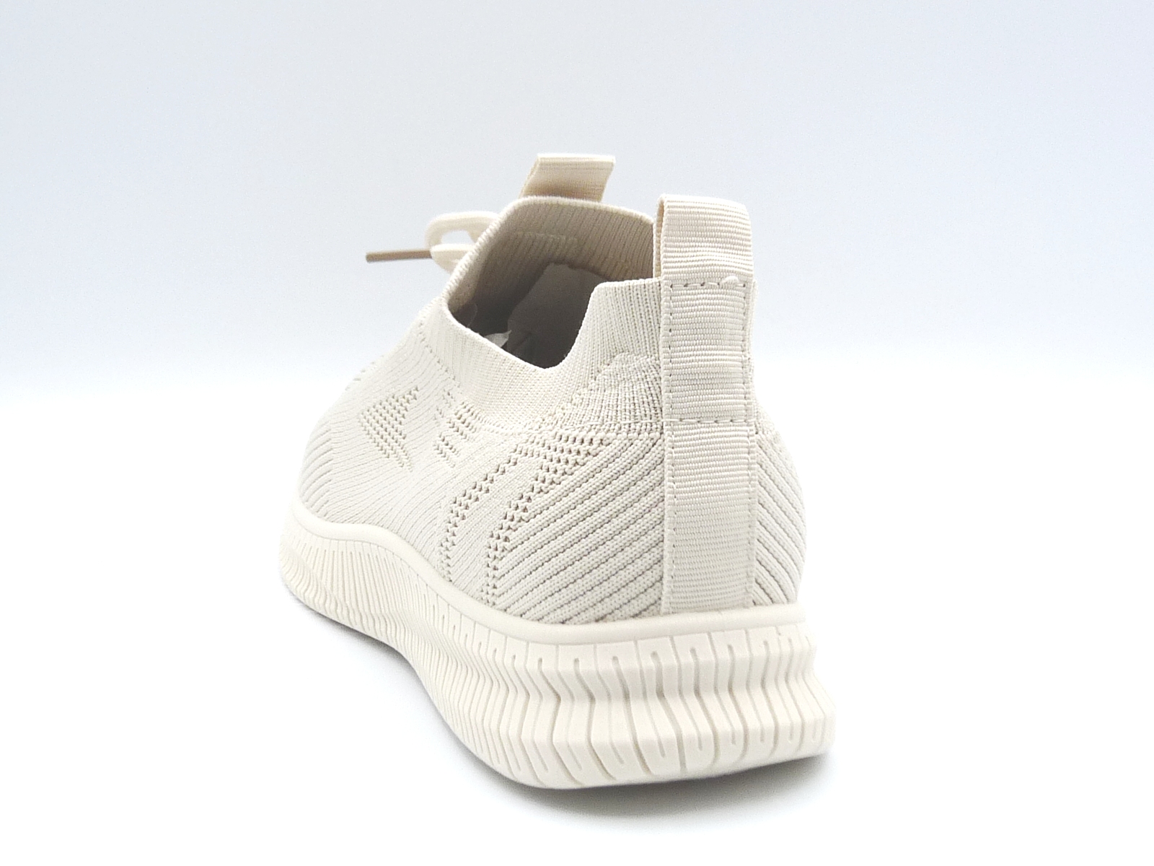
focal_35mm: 48
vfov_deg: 30.3
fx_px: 1600
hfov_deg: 39.7
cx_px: 577
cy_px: 433
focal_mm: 4.8
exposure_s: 1/250
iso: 100
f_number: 4.5
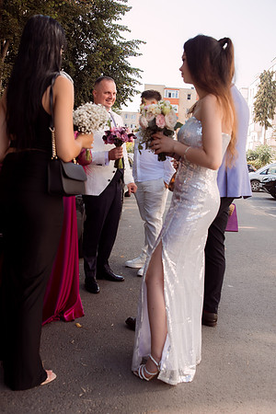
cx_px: 138
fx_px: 391
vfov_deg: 55.8
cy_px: 207
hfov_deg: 38.9
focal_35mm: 34
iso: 100
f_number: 3.5
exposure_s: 1/250
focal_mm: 23
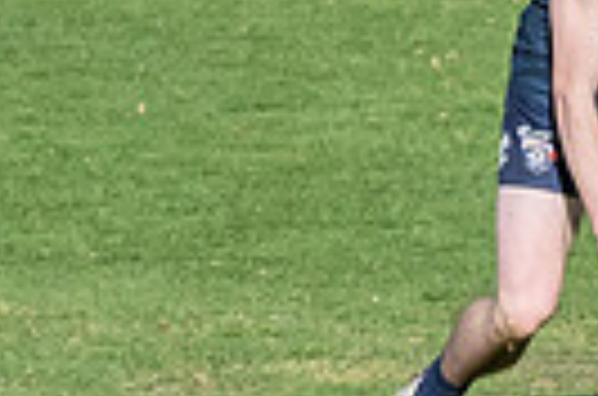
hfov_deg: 0.9
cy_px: 84
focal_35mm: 2323
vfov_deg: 0.6
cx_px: 1265
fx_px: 38496
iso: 800
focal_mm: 240
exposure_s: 1/2500
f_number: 10
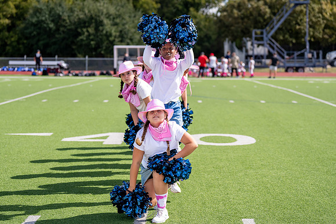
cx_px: 157
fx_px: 807
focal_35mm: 86
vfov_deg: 15.8
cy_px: 90
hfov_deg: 23.5
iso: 250
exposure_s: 1/4000
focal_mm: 70
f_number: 2.8
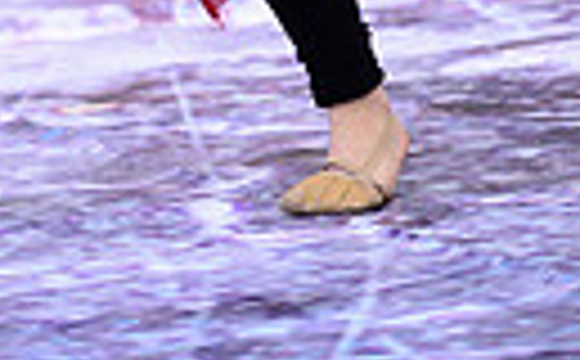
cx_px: -16
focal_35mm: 498
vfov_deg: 2.6
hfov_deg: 4.2
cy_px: -562
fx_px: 7855
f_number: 2.8
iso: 4000
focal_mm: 140
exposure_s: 1/250
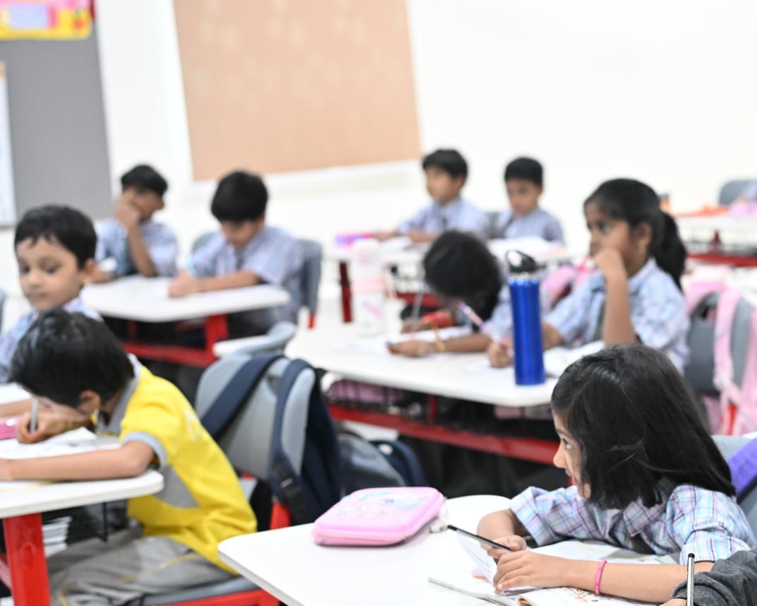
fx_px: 1882
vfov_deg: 18.2
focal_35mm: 84
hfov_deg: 22.3
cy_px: 416
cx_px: 655
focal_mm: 50
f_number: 2.8
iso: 2500
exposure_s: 1/125
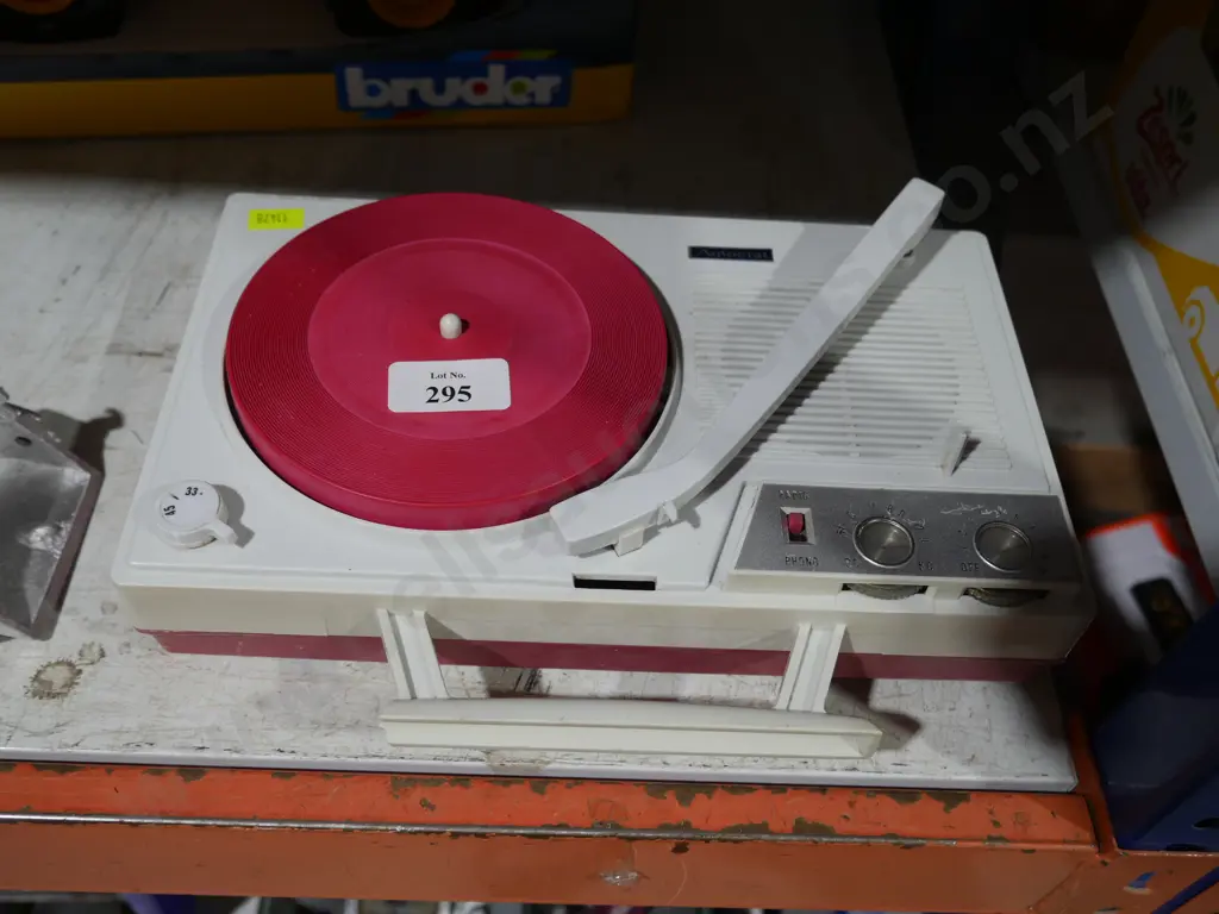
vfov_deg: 44.2
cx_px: 610
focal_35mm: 32
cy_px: 457
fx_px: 1127
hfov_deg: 56.8
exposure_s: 1/60
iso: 250
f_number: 3.6
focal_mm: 16
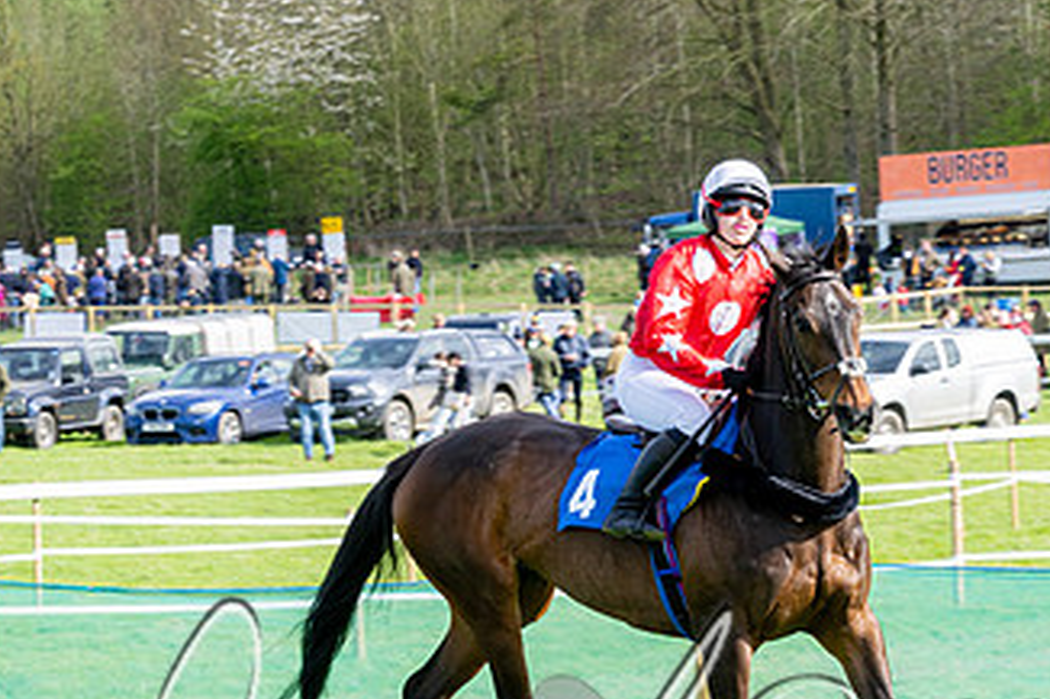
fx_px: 5859
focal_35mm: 201
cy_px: 521
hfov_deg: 10.2
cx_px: 653
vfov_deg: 6.8
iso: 200
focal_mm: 97
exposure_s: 1/160
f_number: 11
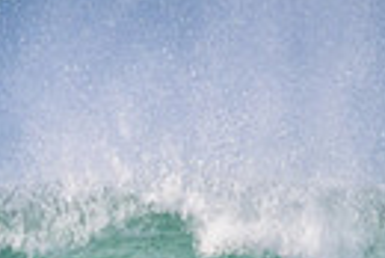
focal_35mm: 3569
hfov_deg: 0.6
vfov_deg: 0.4
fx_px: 38211
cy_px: 497
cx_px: 98
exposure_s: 1/2000
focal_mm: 800
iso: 2200
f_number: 11
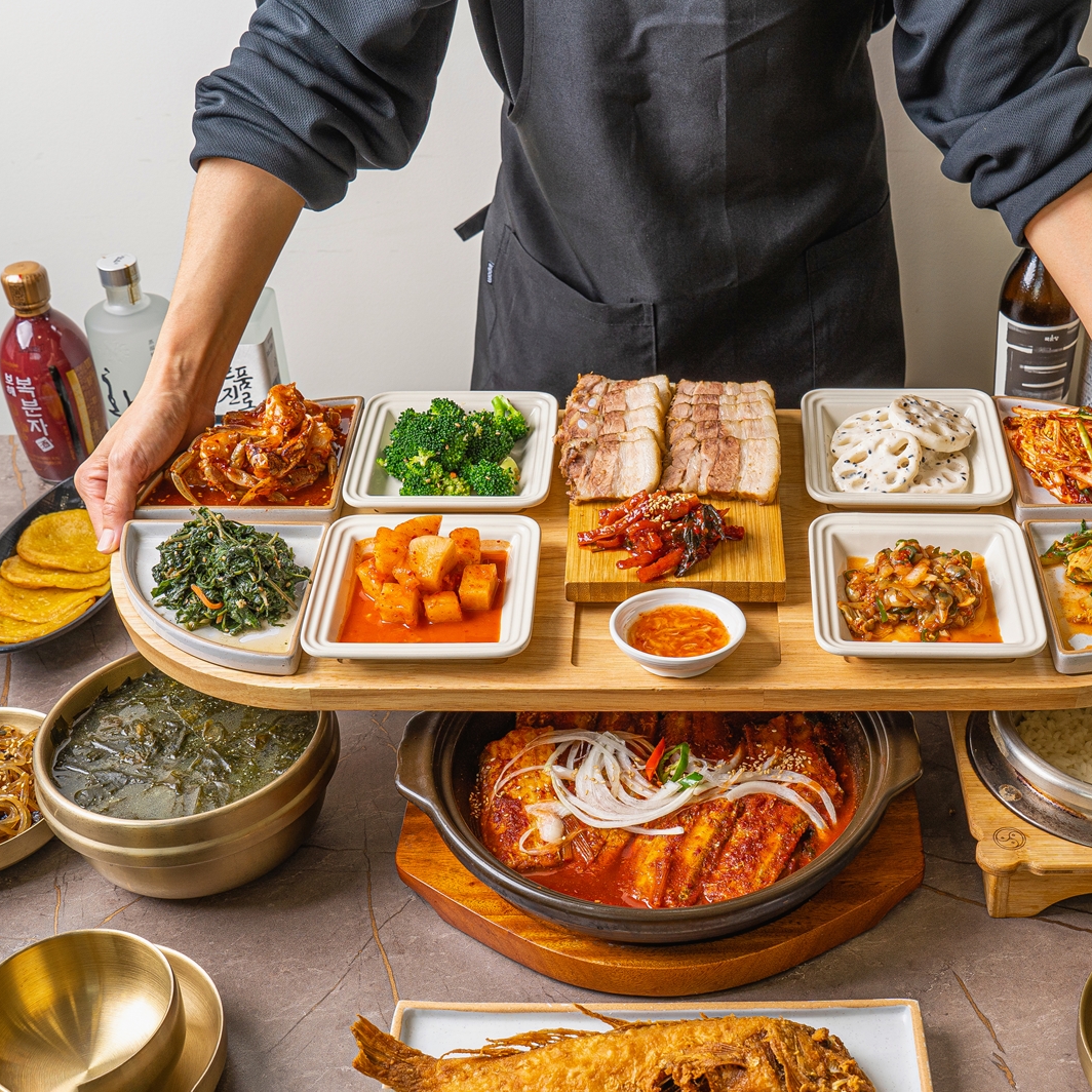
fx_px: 1642
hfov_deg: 36.6
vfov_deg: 36.8
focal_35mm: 46
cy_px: 545
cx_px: 670
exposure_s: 1/125
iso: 100
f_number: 11
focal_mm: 36
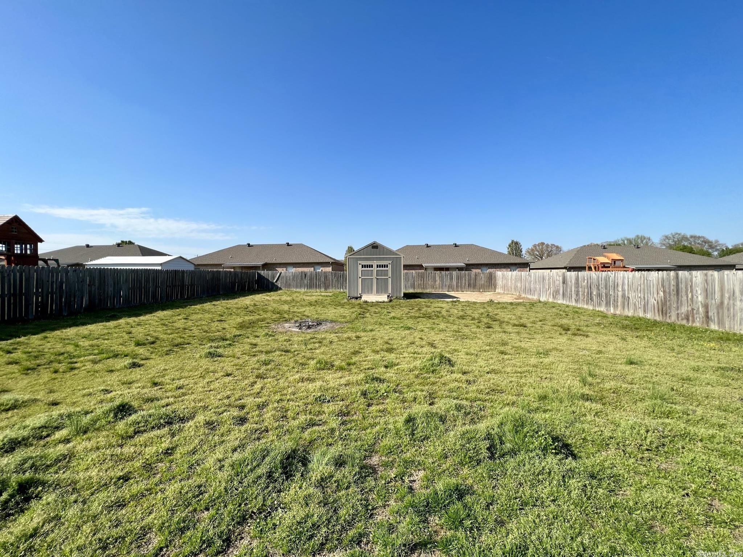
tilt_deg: -2.1
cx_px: 372
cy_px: 278
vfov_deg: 89.9
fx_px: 279
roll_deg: +0.4
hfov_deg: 106.2
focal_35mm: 13
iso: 32
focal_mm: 1.57
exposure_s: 1/1672
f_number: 1.8
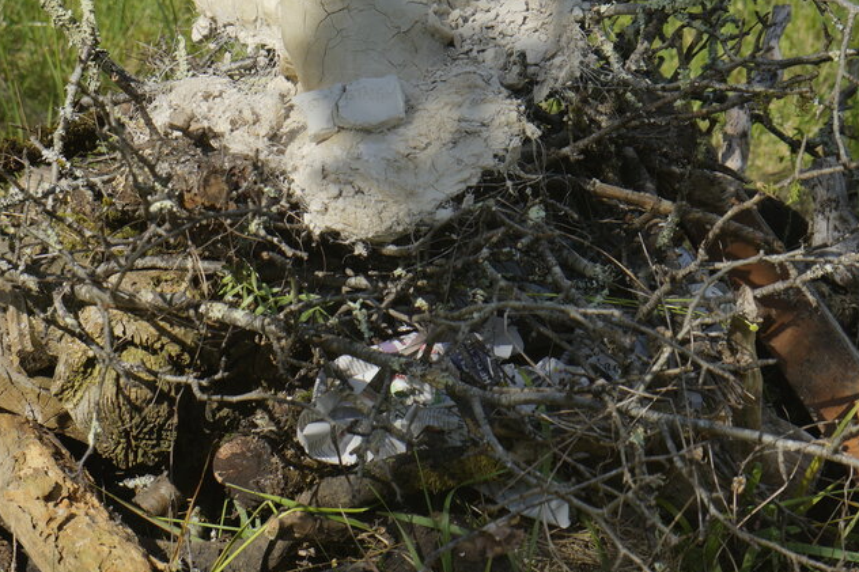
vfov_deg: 10.3
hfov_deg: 15.3
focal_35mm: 133
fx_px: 3173
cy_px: 125
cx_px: 211
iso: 50
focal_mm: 70
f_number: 5.6
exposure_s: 1/500
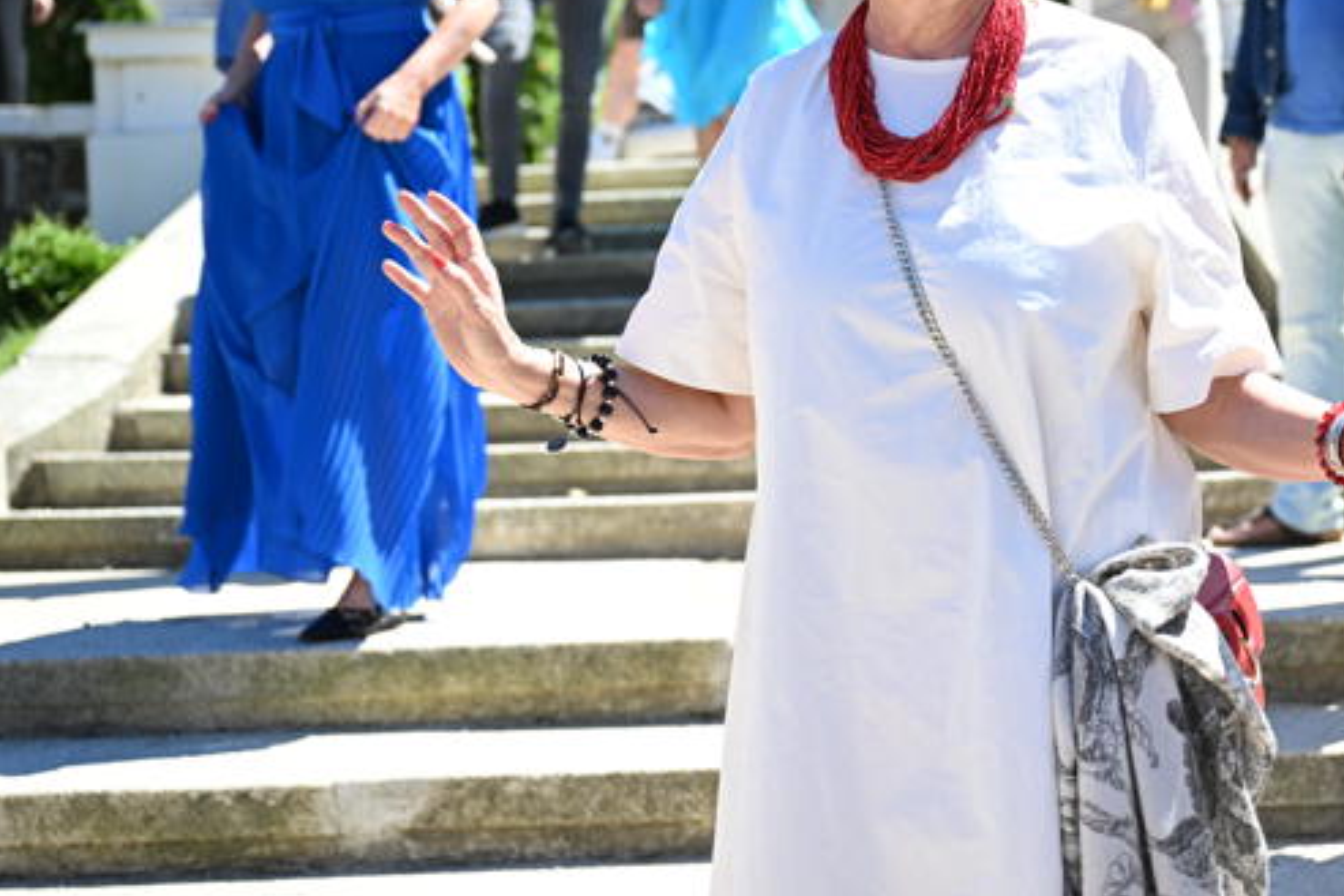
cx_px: 845
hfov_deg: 35.4
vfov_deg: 24.1
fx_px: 2091
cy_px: 305
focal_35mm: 56
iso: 250
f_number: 2.8
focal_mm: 40
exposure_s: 1/1600
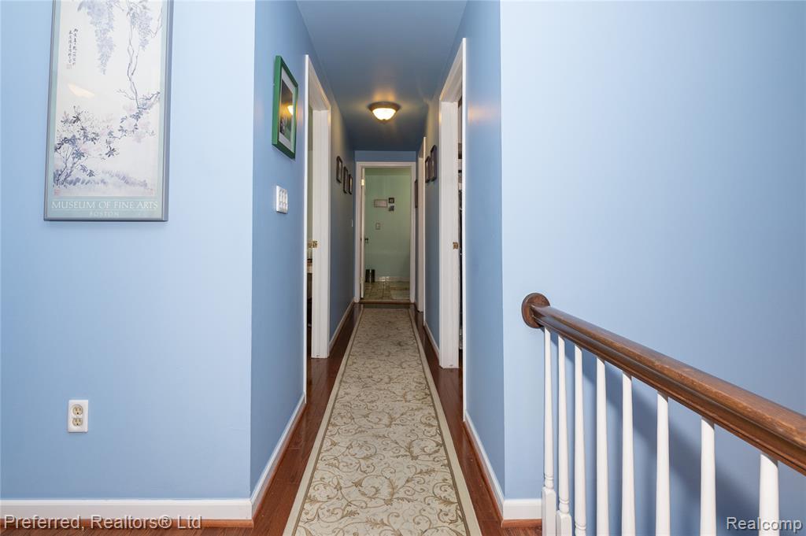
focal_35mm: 15
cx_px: 403
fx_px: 336
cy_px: 268
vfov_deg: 77.2
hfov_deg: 100.4
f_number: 6.3
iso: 800
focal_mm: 15
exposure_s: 1/125
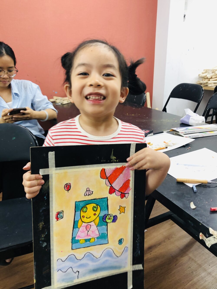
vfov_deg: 63.4
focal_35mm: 28
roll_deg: -1.0
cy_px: 144
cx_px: 108
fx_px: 234
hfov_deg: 49.8
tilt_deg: -18.5
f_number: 1.8
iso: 80
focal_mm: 4
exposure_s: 1/100
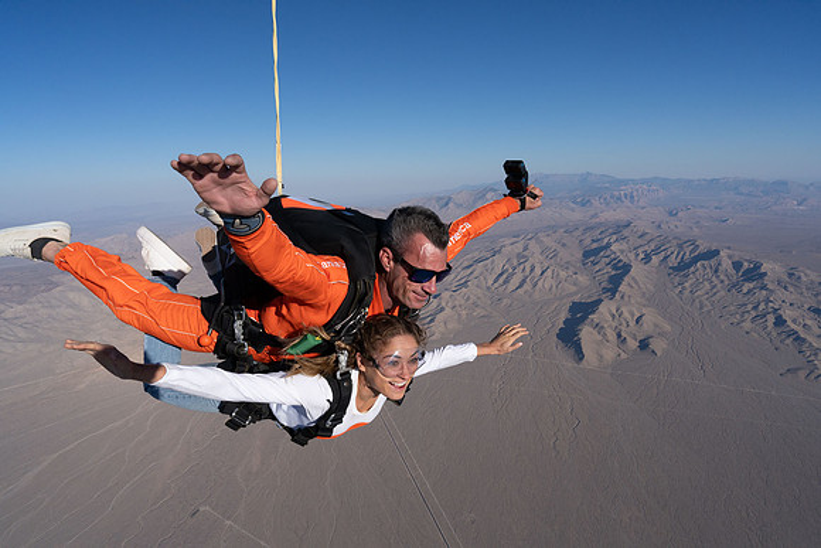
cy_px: 274
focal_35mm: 24
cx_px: 410
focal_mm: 24
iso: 800
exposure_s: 1/2000
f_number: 11
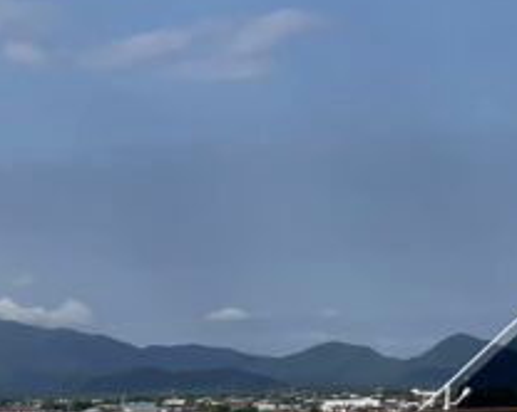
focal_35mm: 125
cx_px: -485
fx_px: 1911
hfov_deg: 13.4
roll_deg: +0.9
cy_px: 720
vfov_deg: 11.5
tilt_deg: -10.6
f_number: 1.6
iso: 32
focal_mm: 4.2
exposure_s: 1/7813
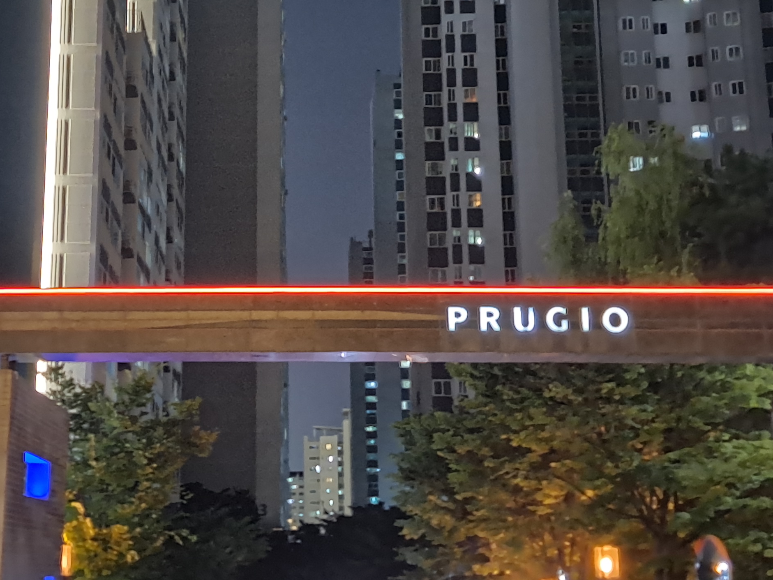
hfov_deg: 32.4
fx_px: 1318
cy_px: 211
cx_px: 259
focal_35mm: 59
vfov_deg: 24.7
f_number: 1.8
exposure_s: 1/20
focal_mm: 5.23
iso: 2000
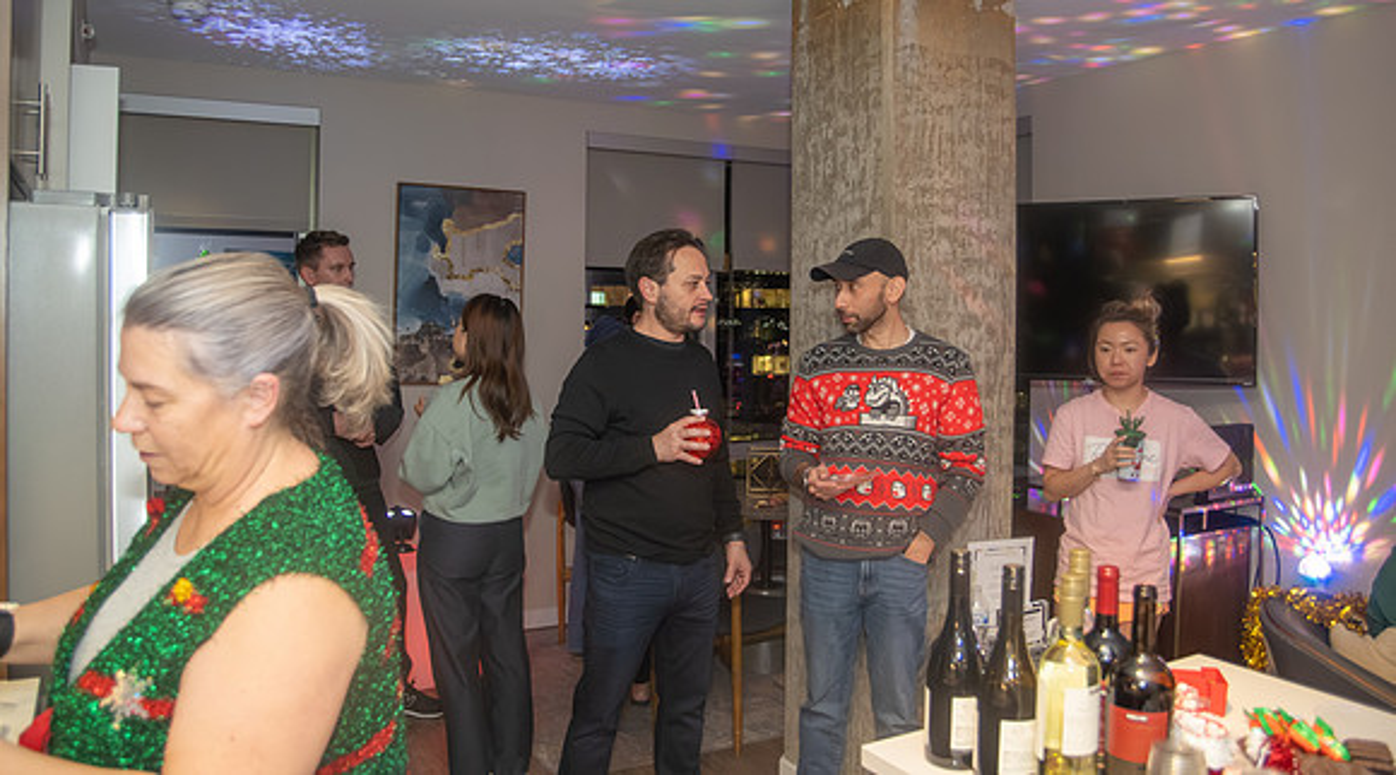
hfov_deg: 68.6
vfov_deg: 41.3
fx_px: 1023
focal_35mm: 28
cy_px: 315
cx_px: 685
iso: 1600
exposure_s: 1/160
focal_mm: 24
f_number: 4
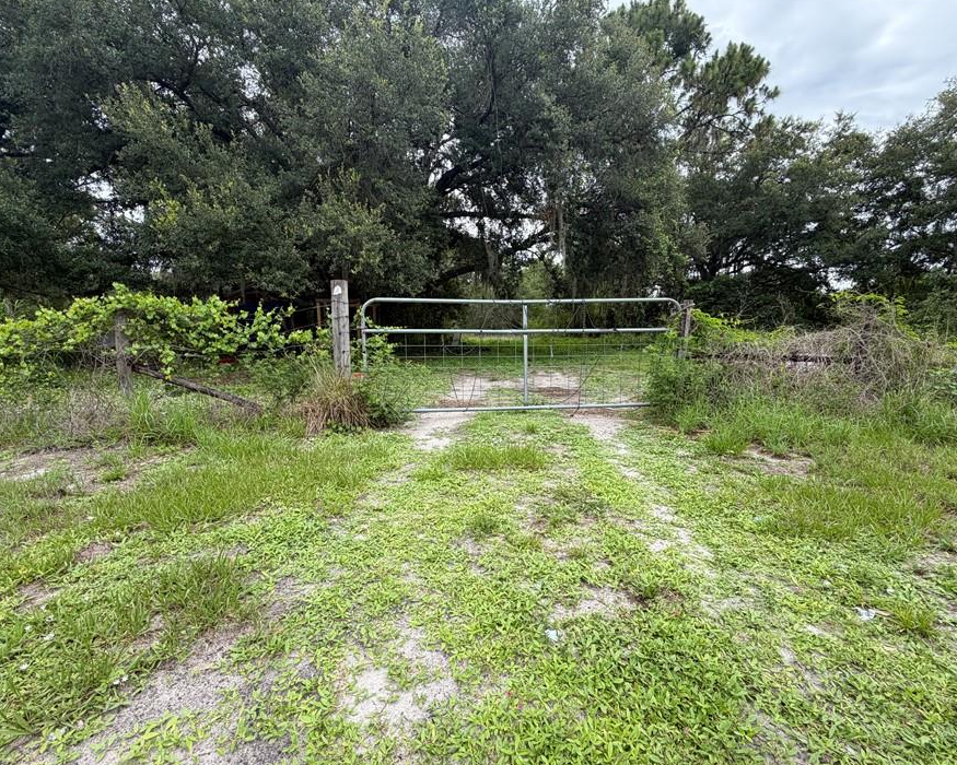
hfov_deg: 93.1
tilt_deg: -7.2
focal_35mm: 16
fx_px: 453
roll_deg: +0.4
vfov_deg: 80.4
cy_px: 395
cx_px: 492
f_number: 2.2
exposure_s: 1/502
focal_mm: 2.22
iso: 50
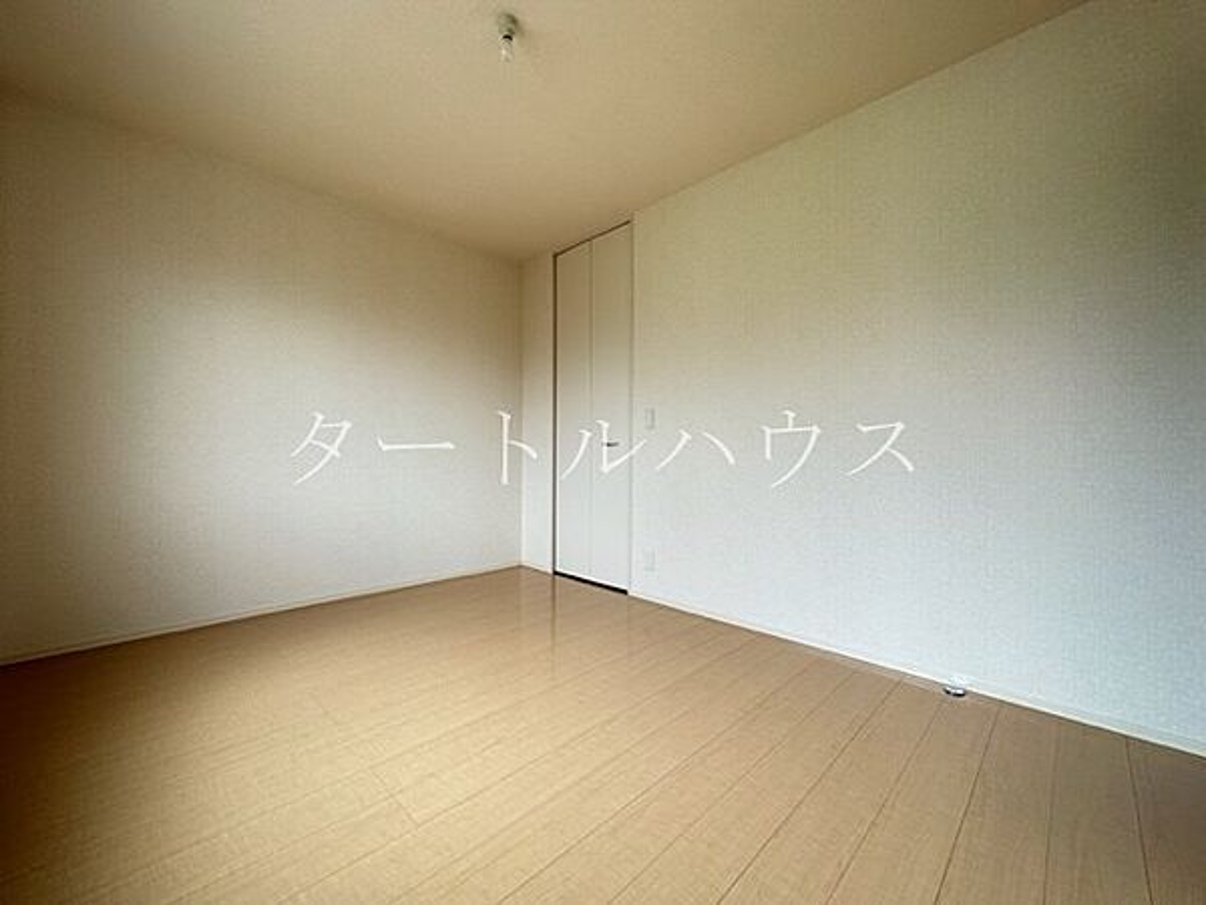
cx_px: 603
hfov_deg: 102.1
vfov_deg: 85.7
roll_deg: -0.5
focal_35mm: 14
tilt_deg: -0.4
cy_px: 452
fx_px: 488
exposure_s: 1/99
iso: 64
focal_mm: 2.22
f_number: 2.2
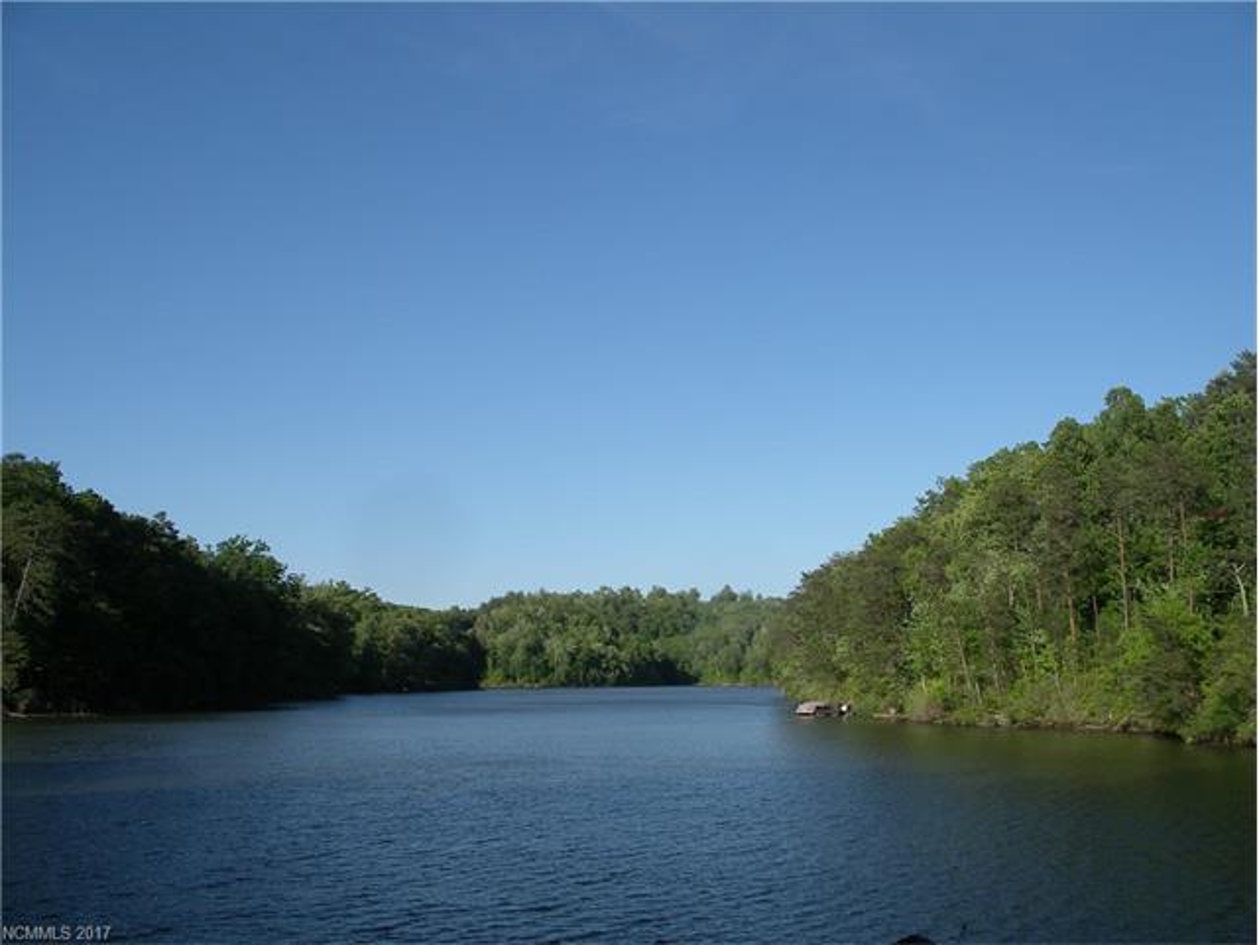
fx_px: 1346
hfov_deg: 50.1
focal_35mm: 37
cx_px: 630
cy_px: 472
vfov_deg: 38.7
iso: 80
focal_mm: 7.8
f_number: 5.6
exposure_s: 1/320
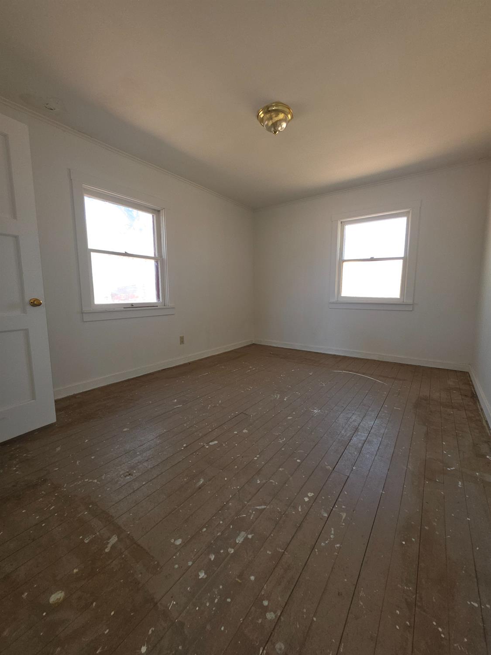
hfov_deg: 89.9
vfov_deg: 106.2
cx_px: 246
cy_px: 328
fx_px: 246
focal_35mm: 13
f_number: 1.9
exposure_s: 1/60
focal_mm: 2.2
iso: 50
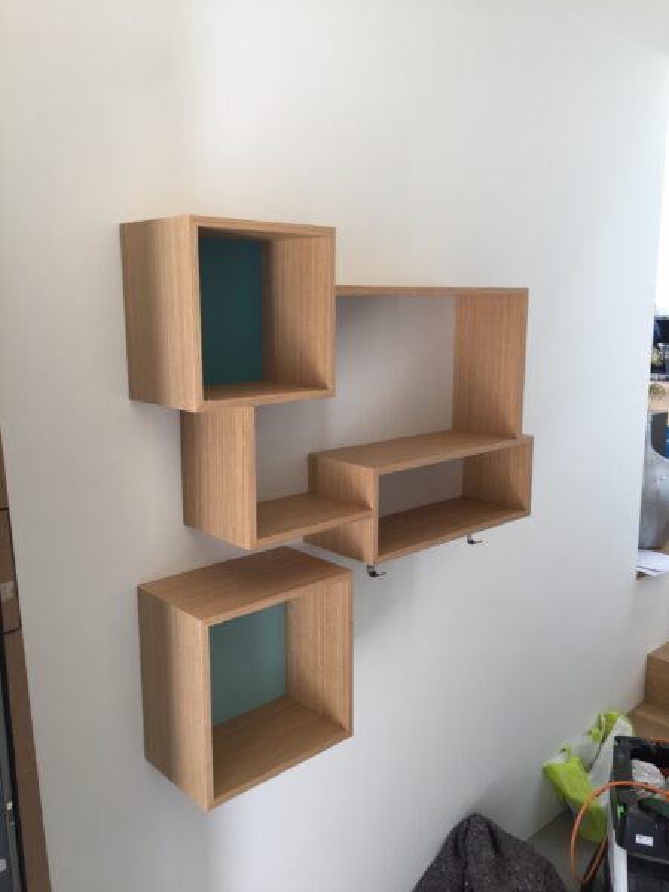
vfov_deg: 61.7
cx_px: 334
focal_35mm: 29
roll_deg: +0.0
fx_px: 747
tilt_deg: -9.1
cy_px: 446
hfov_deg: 48.2
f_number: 2.2
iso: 32
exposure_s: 1/50
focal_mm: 4.15
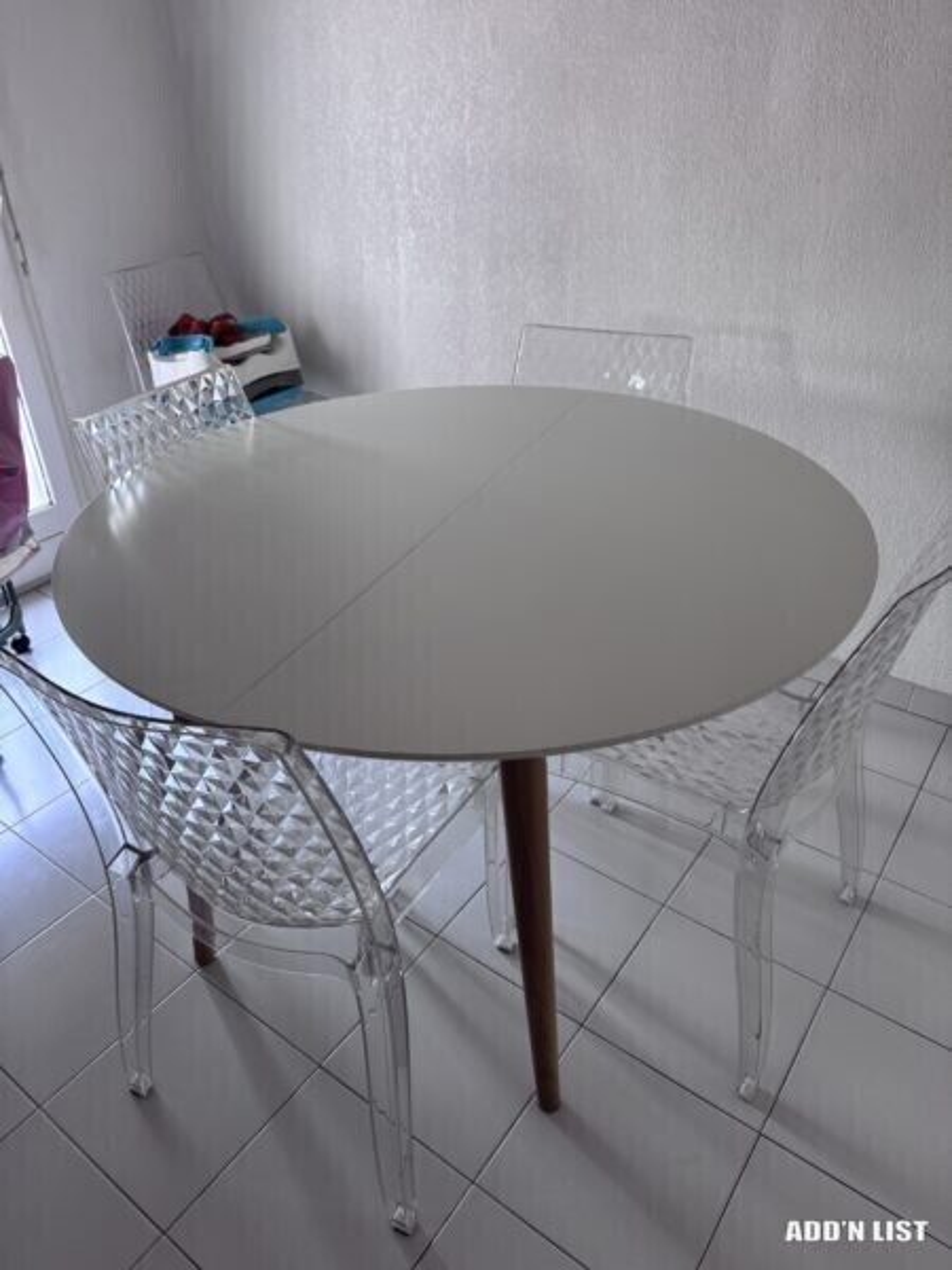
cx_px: 476
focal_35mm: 24
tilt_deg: -33.7
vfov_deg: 71.6
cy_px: 635
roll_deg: +2.4
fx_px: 880
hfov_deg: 56.8
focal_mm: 6.76
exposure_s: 1/97
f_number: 1.78
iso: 200
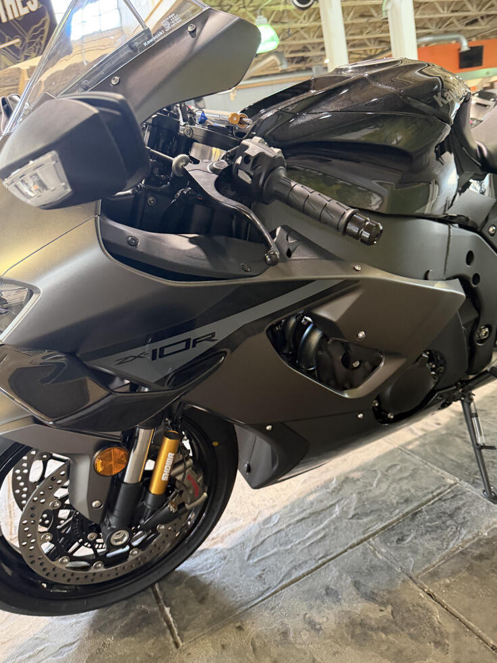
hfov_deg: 54.9
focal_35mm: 25
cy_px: 322
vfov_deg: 69.4
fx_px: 479
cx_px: 254
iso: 400
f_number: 1.78
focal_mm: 6.76
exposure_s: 1/60
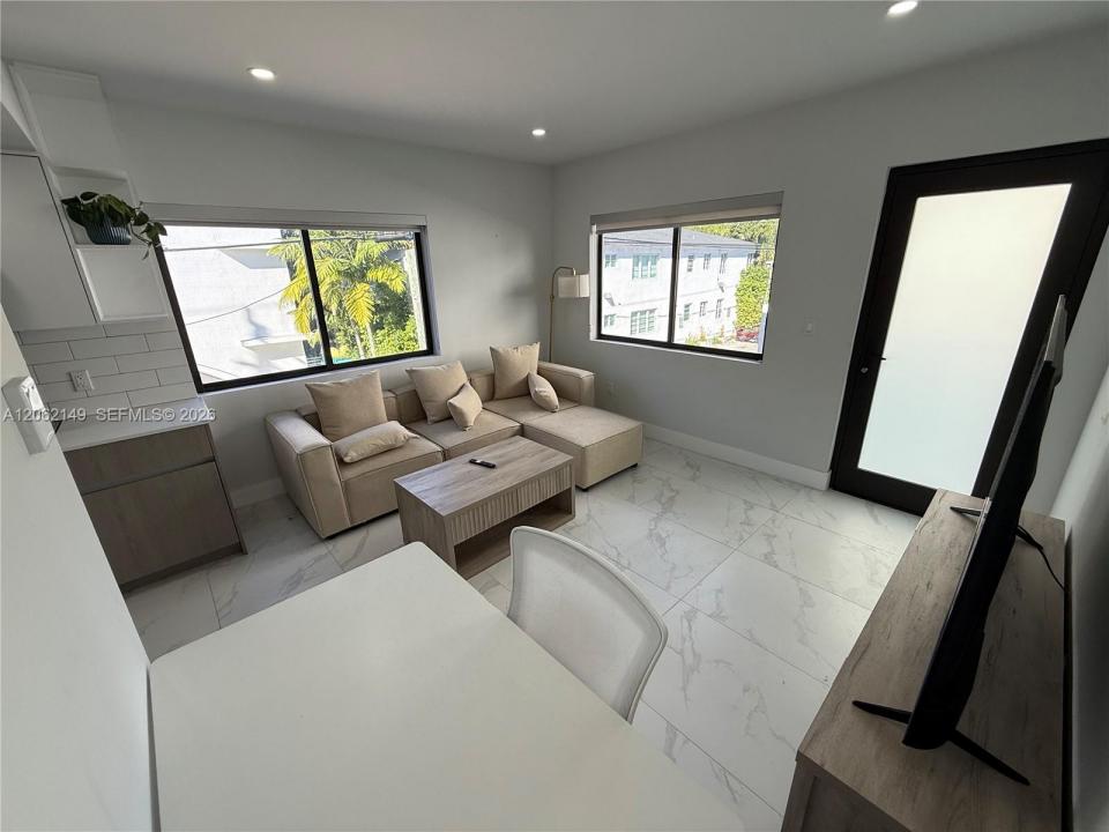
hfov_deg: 102.1
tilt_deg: -18.7
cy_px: 416
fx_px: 449
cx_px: 554
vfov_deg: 85.7
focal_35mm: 14
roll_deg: +1.5
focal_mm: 2.22
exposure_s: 1/331
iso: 64
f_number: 2.2
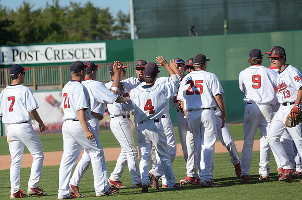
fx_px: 2448
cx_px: 151
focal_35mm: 292
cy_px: 100
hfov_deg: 7.1
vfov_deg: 4.7
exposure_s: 1/8000
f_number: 5.3
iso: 1000
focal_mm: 195
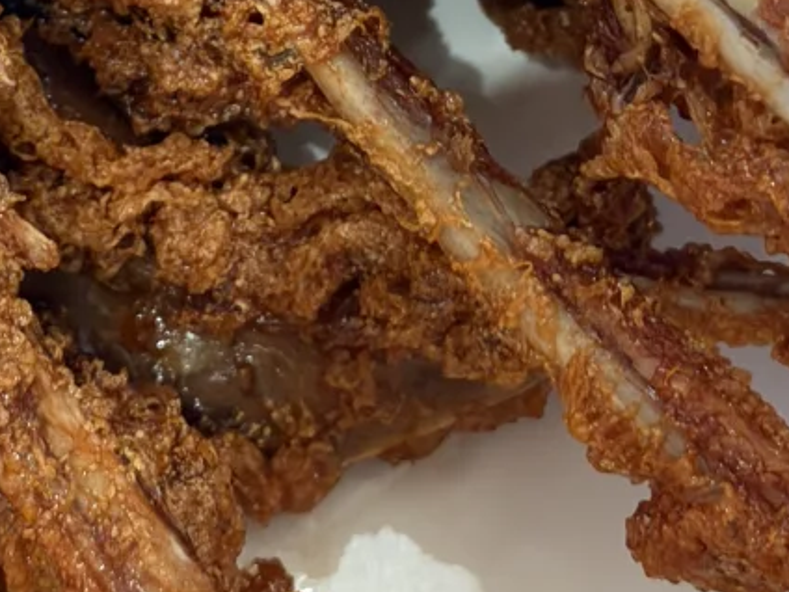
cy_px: -188
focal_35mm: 163
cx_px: 447
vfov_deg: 9.0
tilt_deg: -59.3
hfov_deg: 12.1
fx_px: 3715
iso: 400
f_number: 1.78
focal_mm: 6.76
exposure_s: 1/33
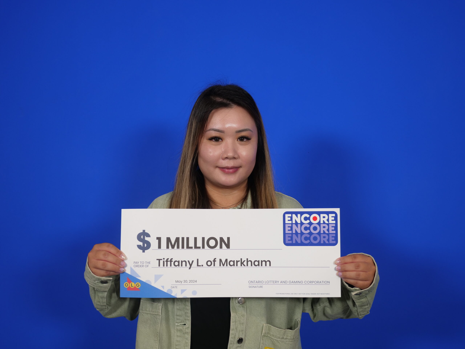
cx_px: 232
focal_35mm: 48
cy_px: 174
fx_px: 645
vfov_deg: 30.3
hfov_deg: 39.7
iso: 200
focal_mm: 24
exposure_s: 1/125
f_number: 2.8
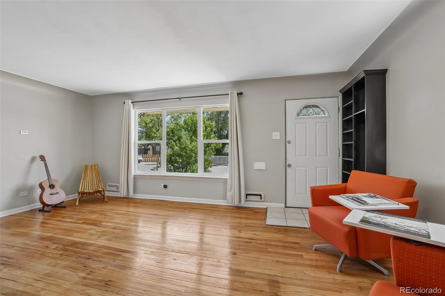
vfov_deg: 77.3
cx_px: 222
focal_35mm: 15
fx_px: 185
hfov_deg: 100.4
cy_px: 148
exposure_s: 1/80
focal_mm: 10
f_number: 8
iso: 400
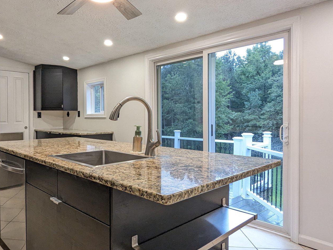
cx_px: 121
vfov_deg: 53.1
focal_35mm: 26
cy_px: 122
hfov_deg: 66.1
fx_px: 250
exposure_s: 1/60
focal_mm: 2.35
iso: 318
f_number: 2.2
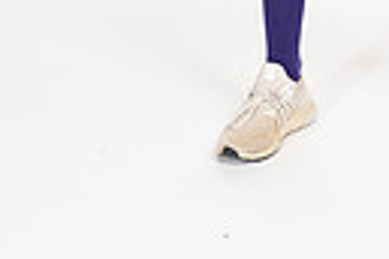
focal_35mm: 174
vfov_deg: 7.3
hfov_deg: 11.6
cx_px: 422
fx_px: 1880
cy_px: -382
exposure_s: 1/250
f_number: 5.6
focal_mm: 50
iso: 250
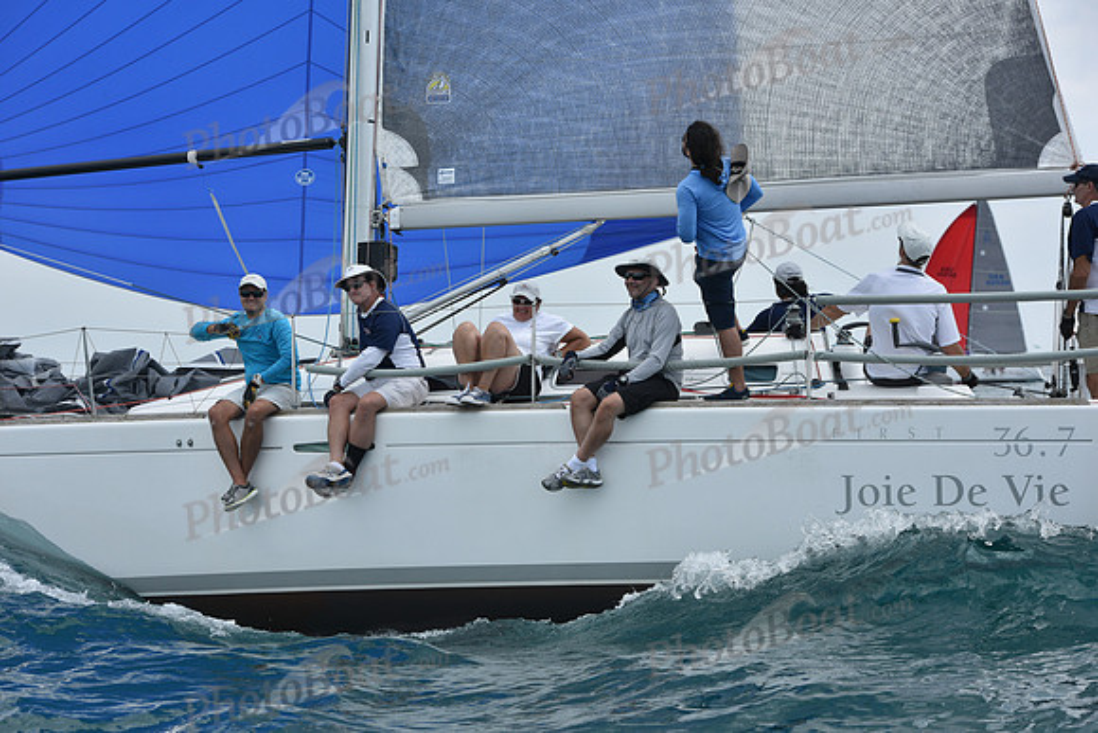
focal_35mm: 95
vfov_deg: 14.4
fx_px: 2898
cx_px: 549
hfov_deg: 21.5
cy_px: 366
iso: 250
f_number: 7.1
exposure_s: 1/1250
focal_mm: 95
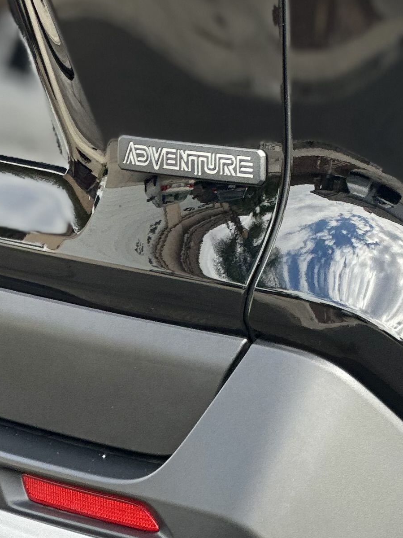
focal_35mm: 259
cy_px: -140
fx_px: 4021
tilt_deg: -3.8
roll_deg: +0.6
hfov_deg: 5.7
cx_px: 551
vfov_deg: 7.6
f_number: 2.8
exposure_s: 1/121
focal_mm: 9
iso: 32
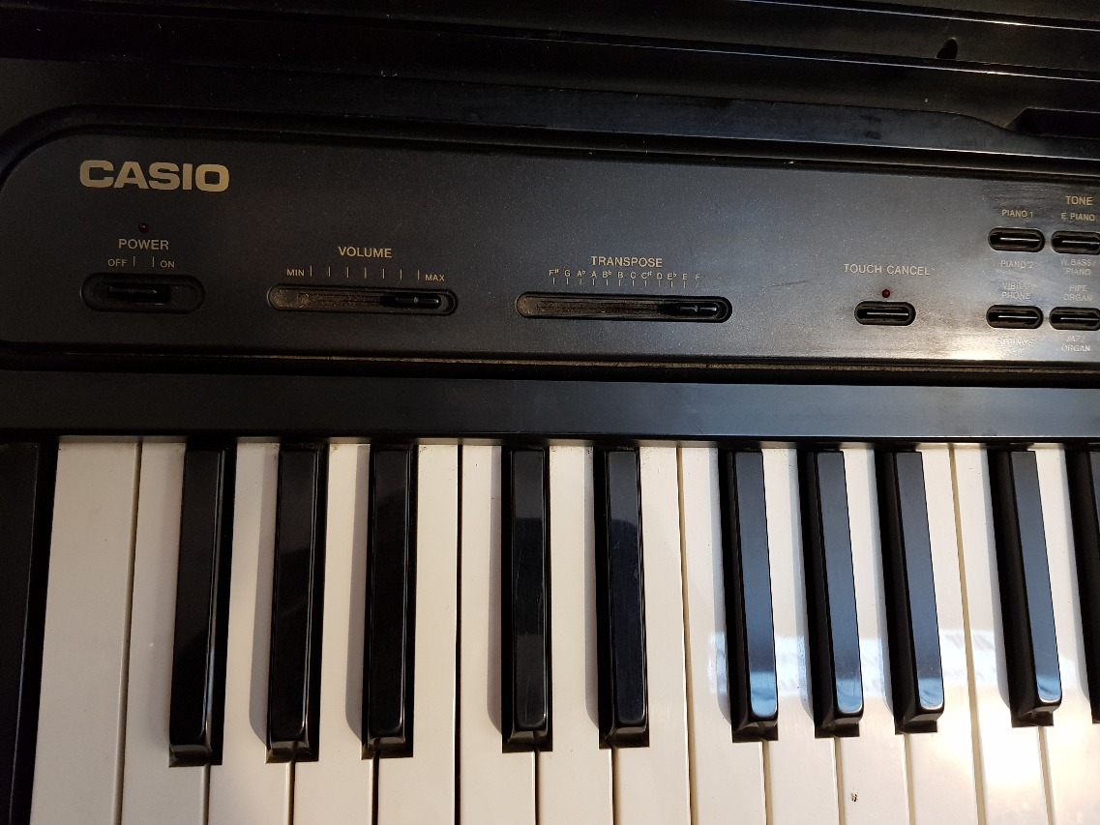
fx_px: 826
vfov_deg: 53.1
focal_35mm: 26
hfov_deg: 67.3
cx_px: 550
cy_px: 412
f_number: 1.7
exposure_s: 1/17
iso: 200
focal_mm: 4.2
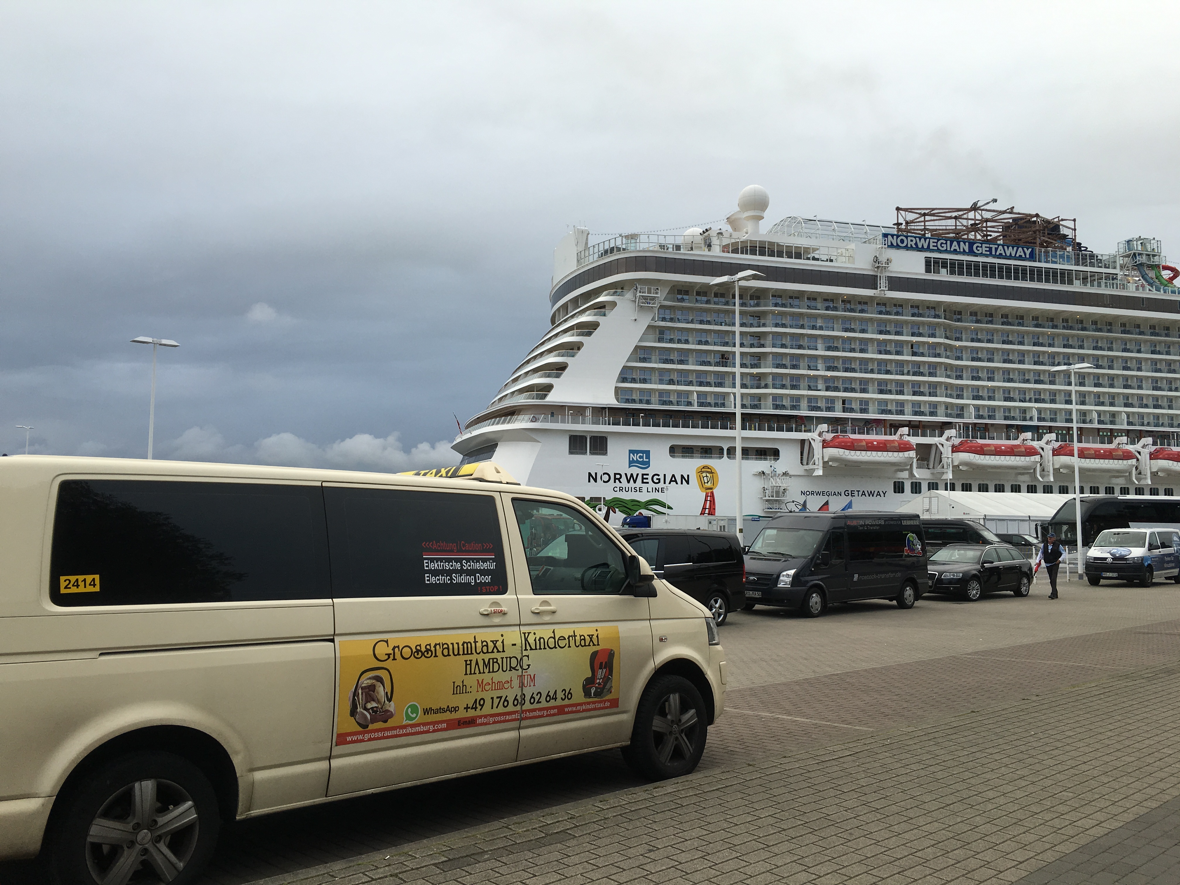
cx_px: 590
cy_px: 442
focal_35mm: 29
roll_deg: -0.7
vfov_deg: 48.2
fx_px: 989
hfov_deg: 61.7
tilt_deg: +5.4
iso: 25
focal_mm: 4.15
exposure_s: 1/432
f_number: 2.2
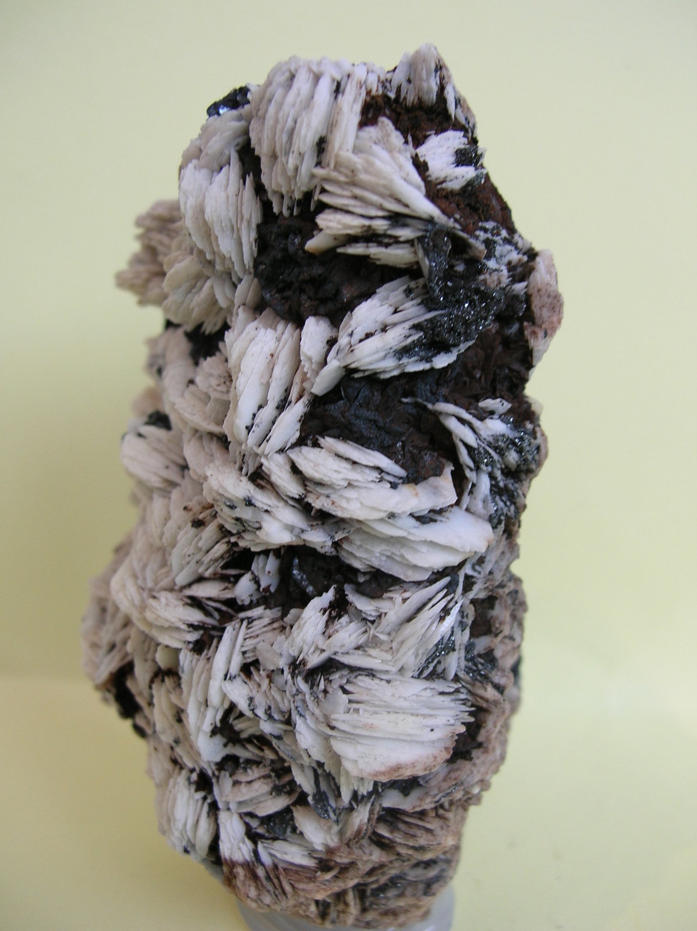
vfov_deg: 51.4
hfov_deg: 39.6
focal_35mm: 36
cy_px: 466
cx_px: 348
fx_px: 968
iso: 50
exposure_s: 1/12.6
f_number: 2.7
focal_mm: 6
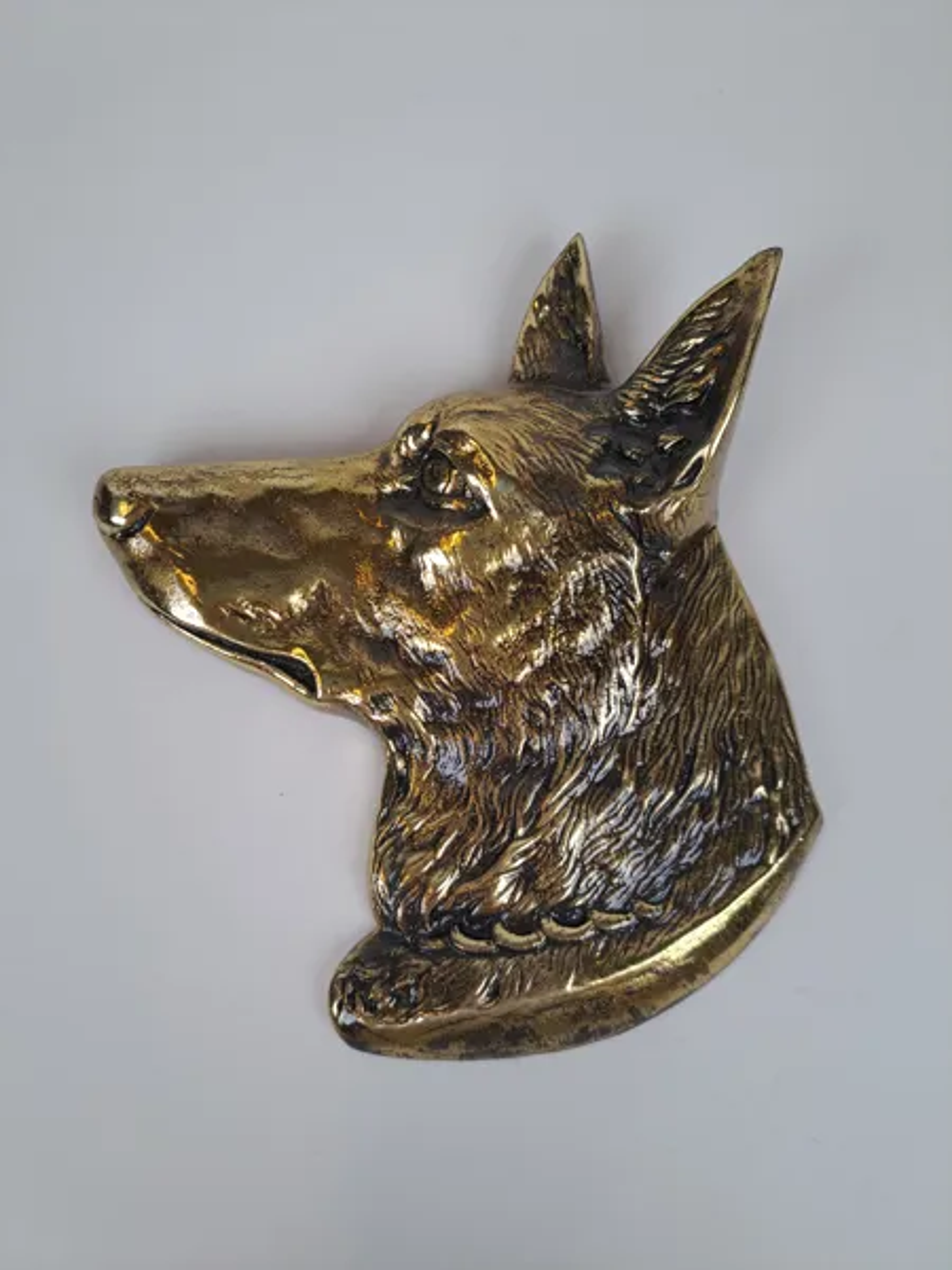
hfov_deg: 56.8
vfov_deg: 71.6
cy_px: 635
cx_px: 476
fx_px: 880
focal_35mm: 24
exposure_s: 1/100
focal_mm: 5.23
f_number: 1.8
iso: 50
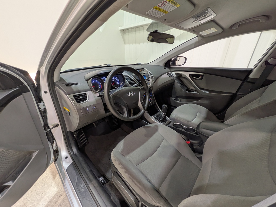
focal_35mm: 14
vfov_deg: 85.7
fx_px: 112
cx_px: 138
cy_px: 104
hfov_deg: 102.1
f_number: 2.2
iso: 64
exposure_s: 1/30
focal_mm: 1.83
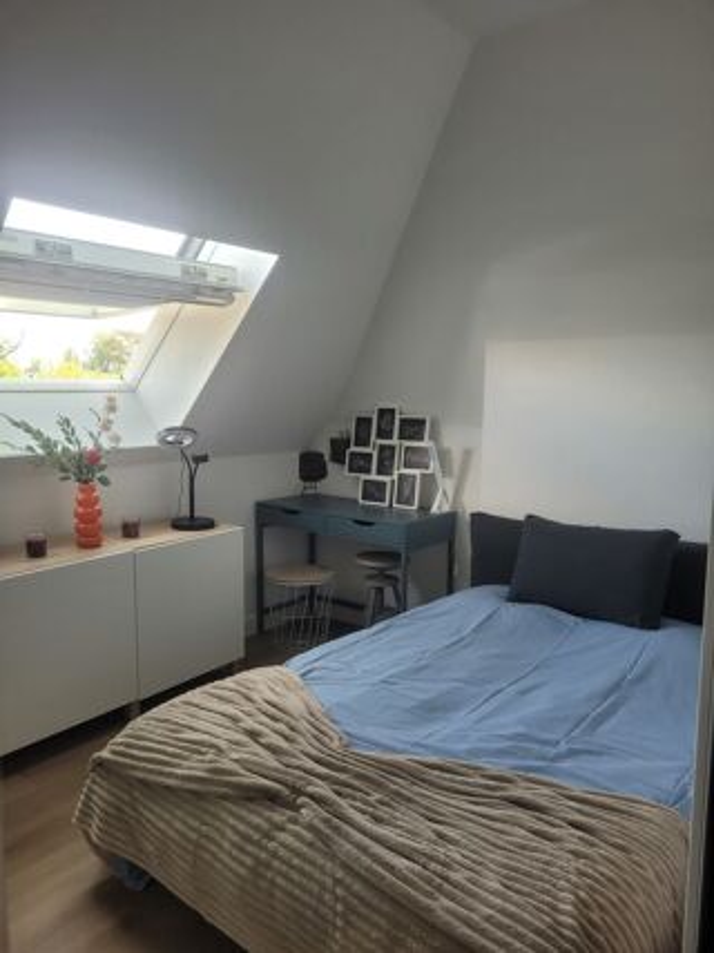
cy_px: 476
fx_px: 715
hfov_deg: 53.0
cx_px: 357
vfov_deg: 67.3
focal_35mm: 26
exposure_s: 1/100
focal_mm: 5.4
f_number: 1.8
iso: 80
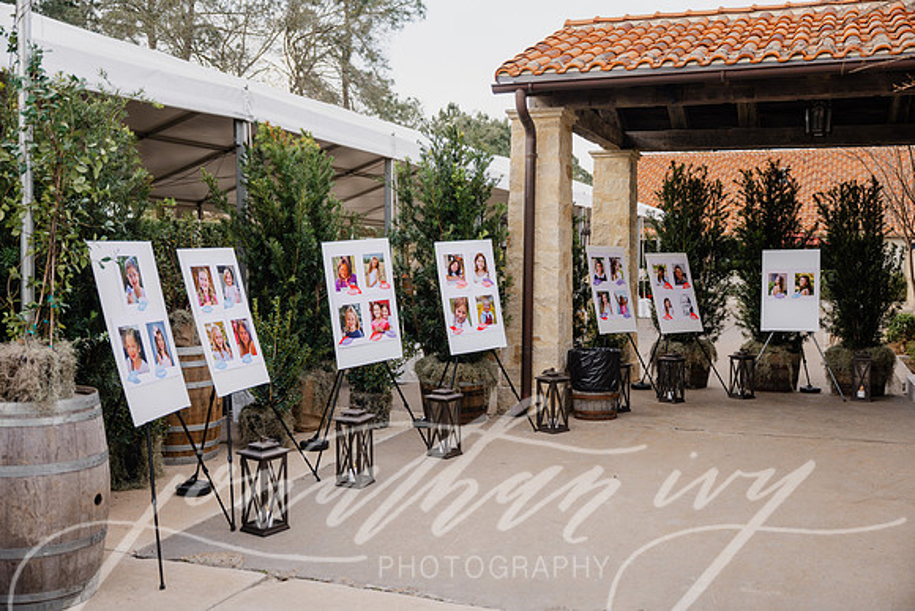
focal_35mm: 36
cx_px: 458
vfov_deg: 36.9
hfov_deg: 53.1
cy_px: 306
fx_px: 915
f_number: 2.8
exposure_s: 1/160
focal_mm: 36
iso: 64
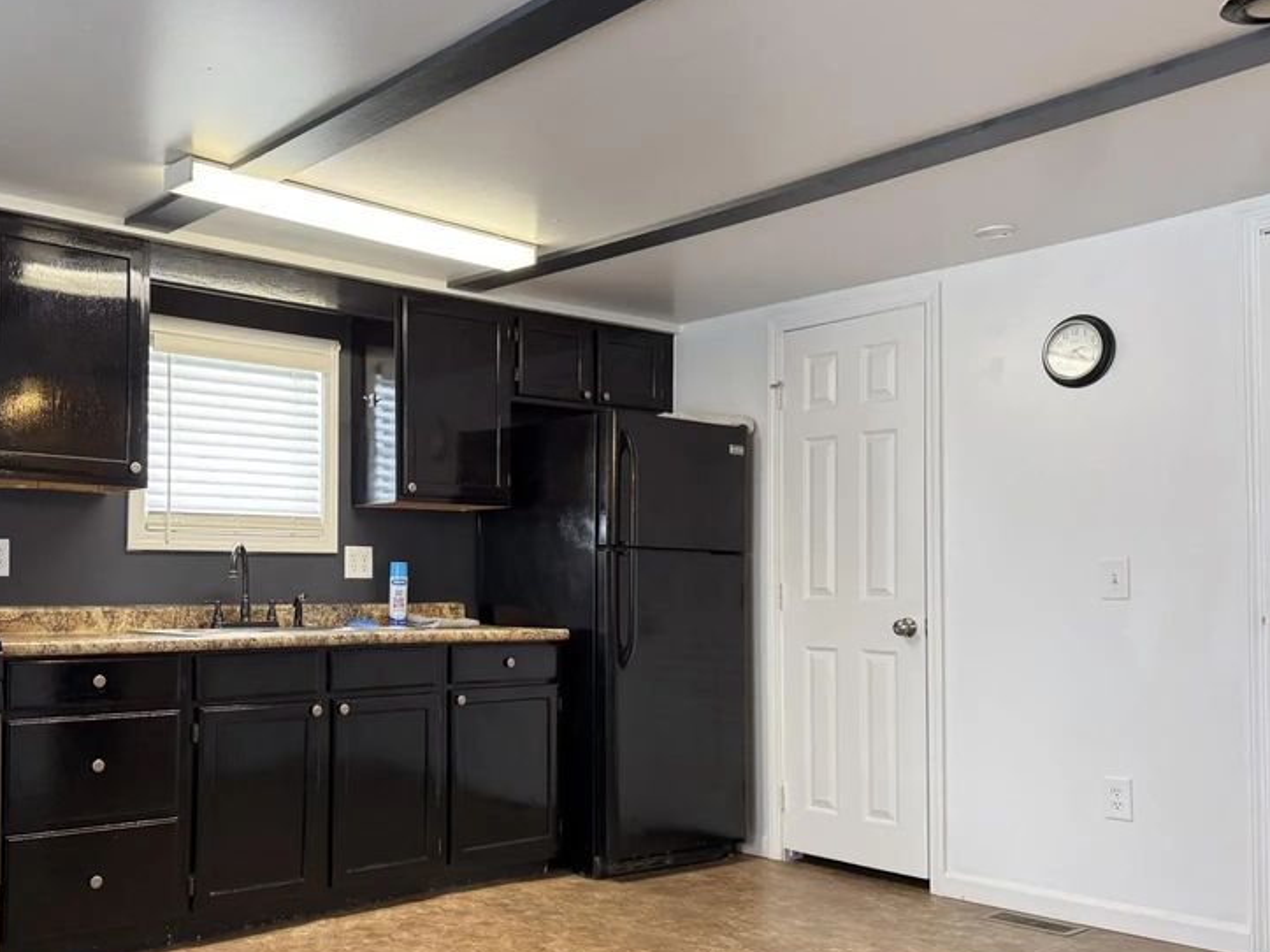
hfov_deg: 53.3
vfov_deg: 41.6
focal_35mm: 34
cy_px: 555
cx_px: 473
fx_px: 1247
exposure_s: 1/120
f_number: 1.78
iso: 200
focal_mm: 6.76
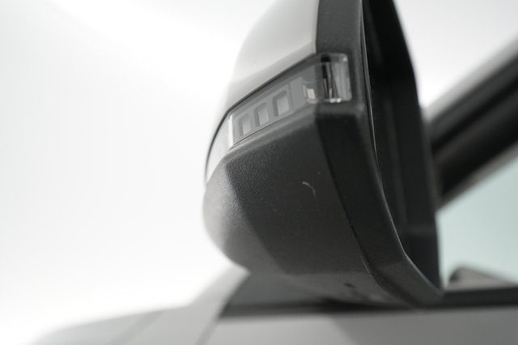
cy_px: 172
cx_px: 259
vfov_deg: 46.4
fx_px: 403
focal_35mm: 28
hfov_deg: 65.5
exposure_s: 1/100
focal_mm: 28
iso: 5000
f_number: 5.6
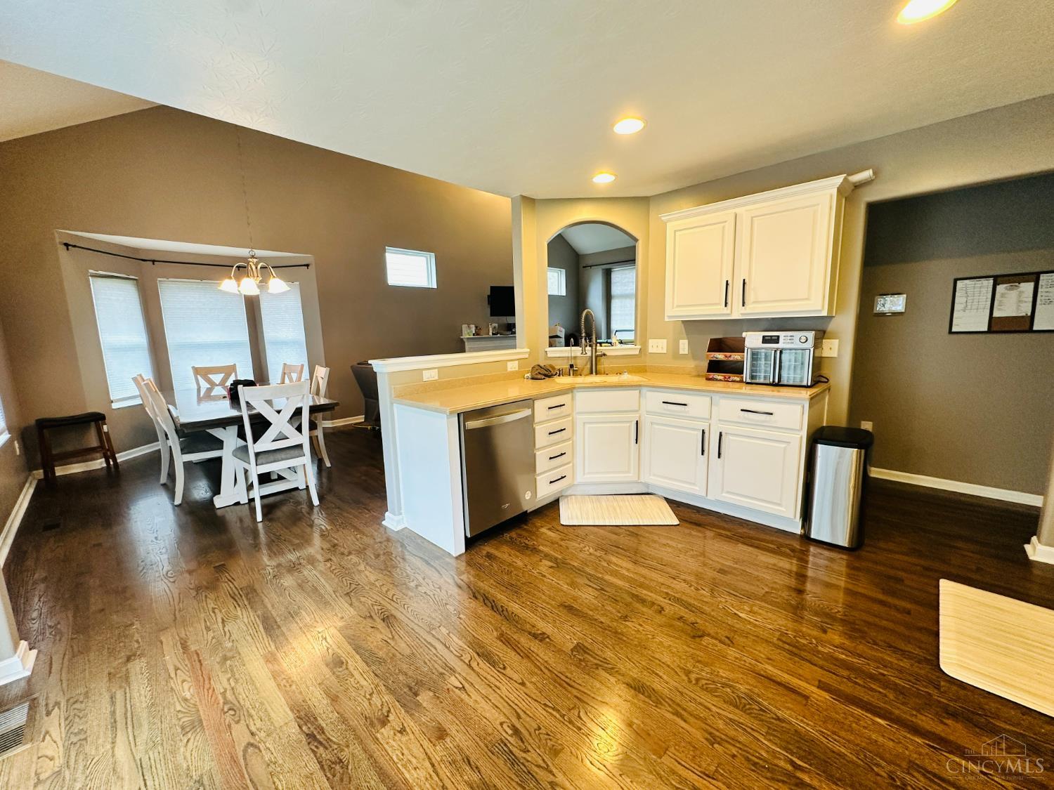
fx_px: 426
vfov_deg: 85.7
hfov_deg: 102.1
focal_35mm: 14
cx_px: 527
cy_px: 395
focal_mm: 2.22
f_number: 2.2
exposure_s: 1/60
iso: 200
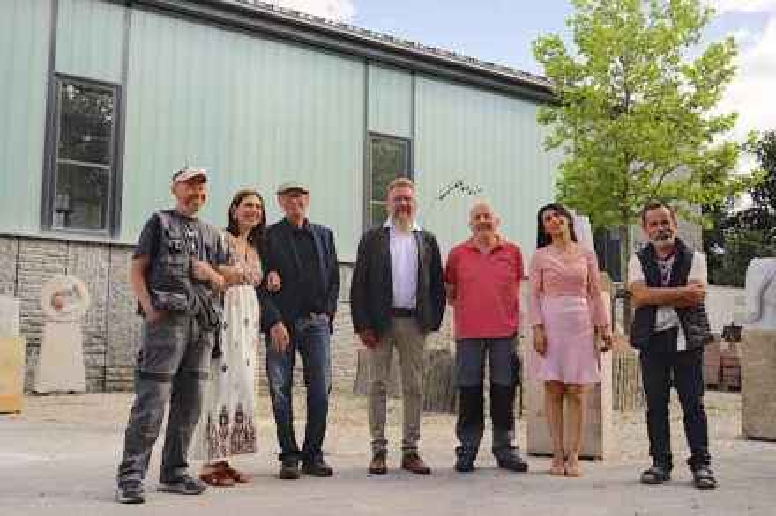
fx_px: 819
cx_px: 388
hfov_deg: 50.7
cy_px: 258
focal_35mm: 38
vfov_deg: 35.0
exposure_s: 1/640
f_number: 22
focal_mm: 38
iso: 4000
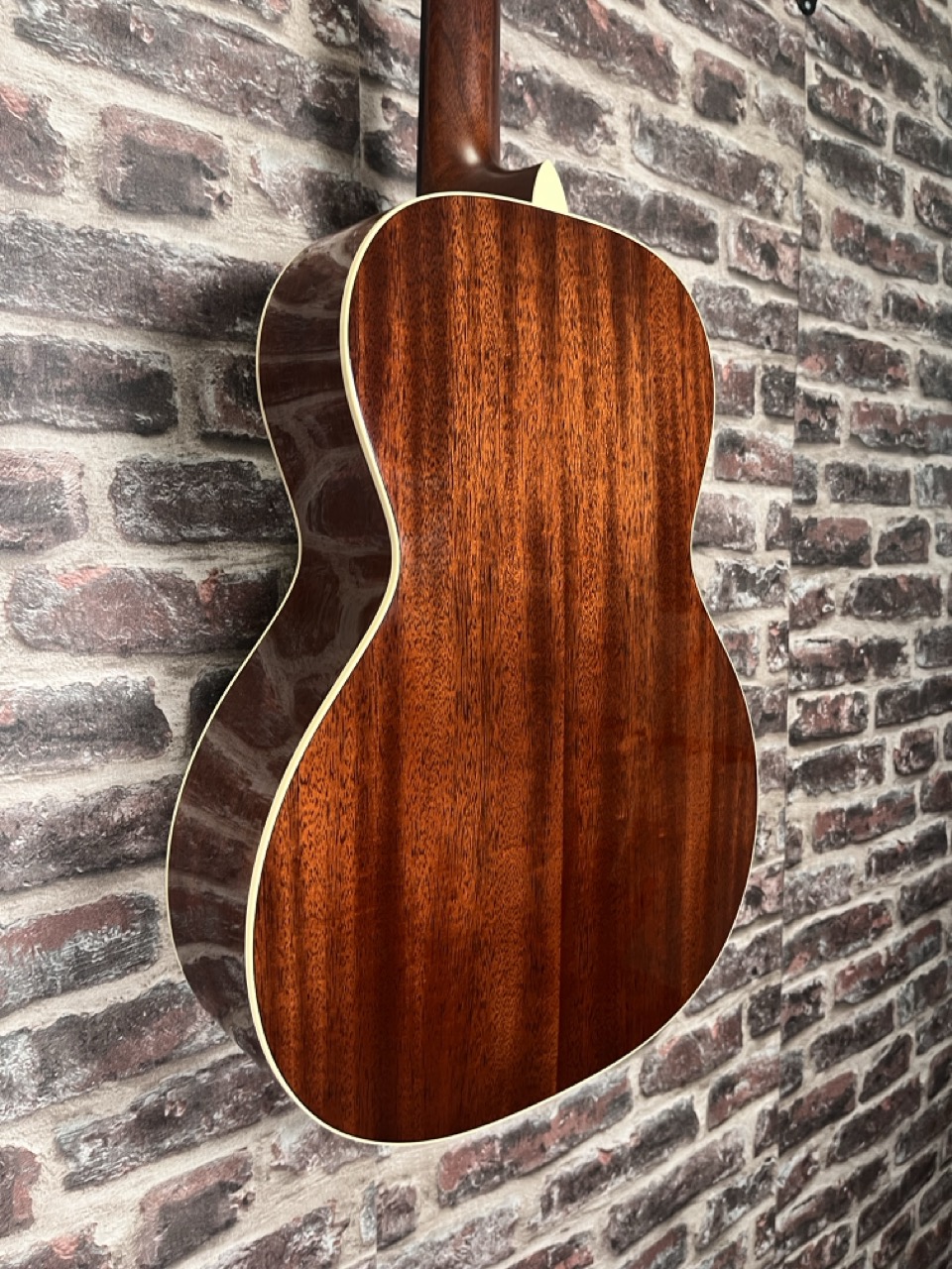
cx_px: 476
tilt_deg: -4.8
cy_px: 634
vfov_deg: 67.3
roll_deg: +0.2
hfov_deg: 53.1
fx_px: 953
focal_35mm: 26
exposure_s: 1/61
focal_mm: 5.1
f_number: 1.6
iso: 125
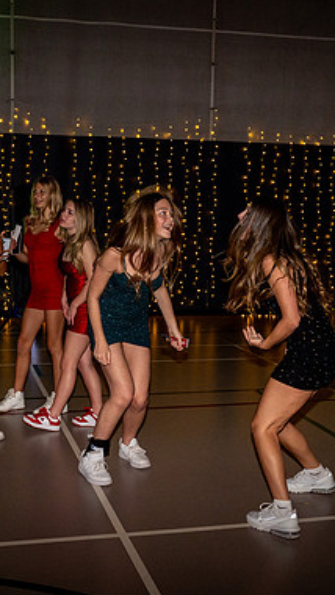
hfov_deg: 24.9
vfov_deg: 42.9
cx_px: 124
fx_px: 757
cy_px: 297
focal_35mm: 48
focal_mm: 30
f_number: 4
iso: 1250
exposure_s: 1/80
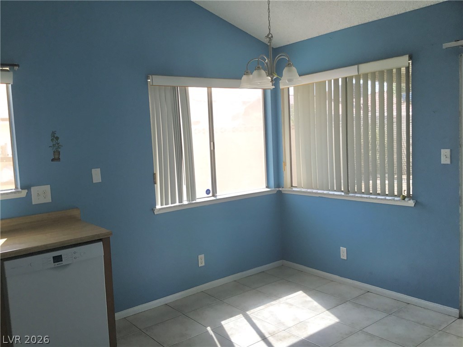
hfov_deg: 58.4
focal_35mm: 31
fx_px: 415
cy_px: 174
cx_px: 232
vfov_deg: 45.4
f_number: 2.4
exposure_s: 1/120
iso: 32
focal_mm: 3.3
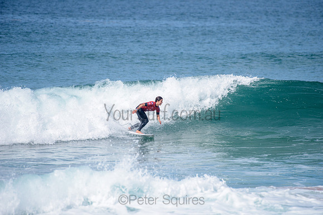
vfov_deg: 2.8
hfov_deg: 4.1
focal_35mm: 500
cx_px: 162
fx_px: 4487
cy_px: 108
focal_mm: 500
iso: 250
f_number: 6.3
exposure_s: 1/2500
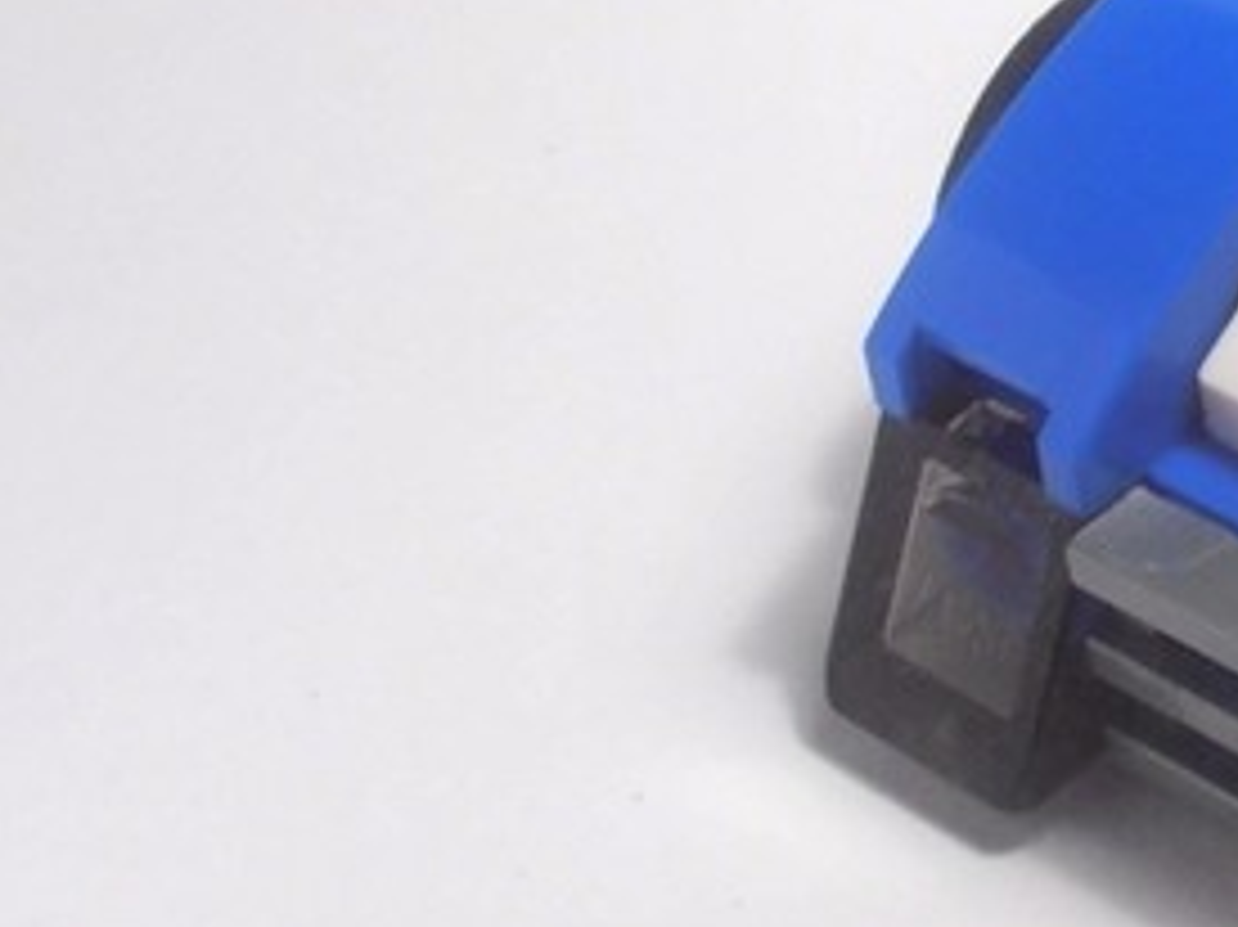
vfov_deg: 12.2
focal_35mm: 121
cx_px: 2021
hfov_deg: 14.8
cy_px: 164
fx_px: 4326
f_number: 3.9
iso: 80
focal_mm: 6.61
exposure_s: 1/60
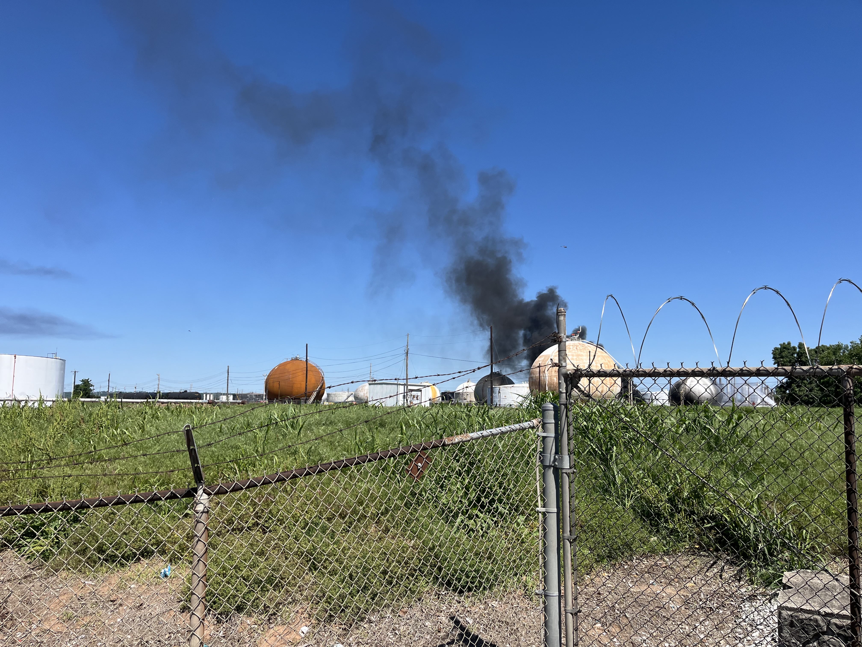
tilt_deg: +5.6
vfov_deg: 53.1
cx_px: 431
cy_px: 324
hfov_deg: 67.3
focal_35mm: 26
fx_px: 647
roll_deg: -2.8
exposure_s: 1/4149
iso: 50
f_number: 1.6
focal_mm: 5.1
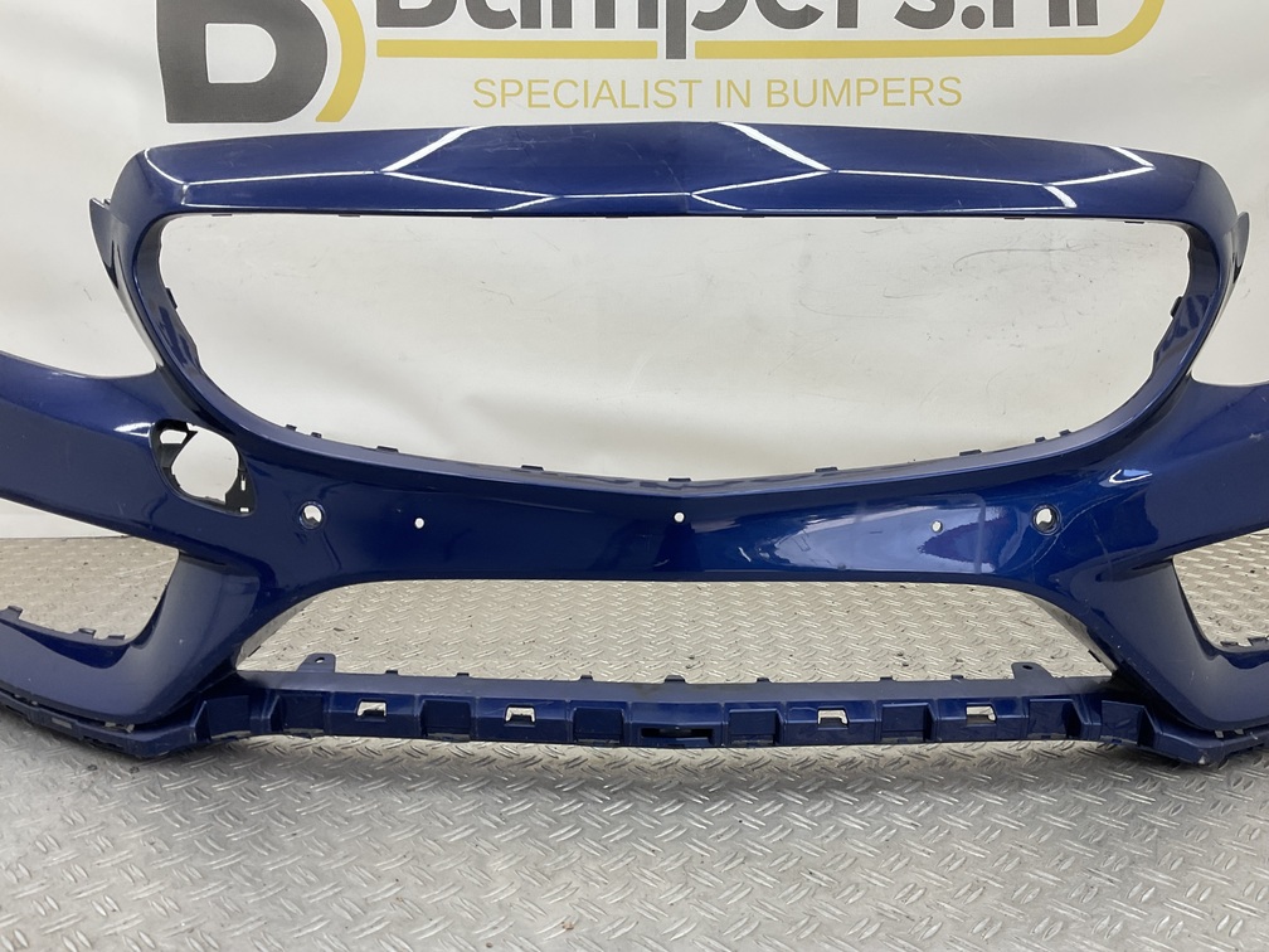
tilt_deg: -11.6
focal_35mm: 29
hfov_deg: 61.7
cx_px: 634
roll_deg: -1.4
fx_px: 1063
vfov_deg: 48.2
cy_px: 476
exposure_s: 1/120
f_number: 1.8
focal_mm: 3
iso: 32
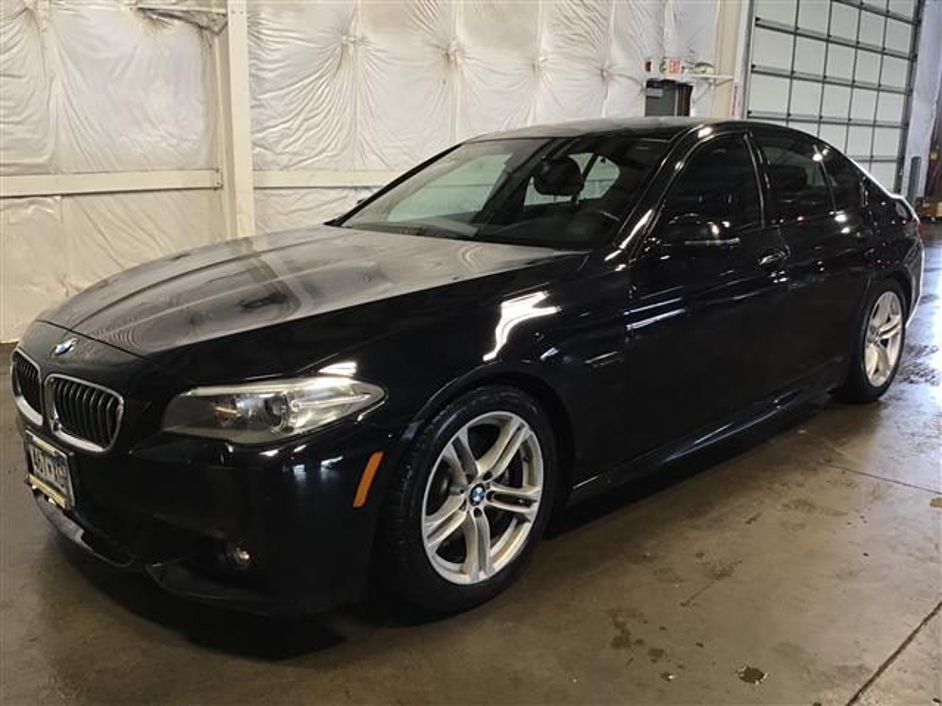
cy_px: 353
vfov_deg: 45.4
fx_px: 844
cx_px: 471
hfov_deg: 58.4
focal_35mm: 31
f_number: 2.4
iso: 50
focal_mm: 3.3
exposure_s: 1/30
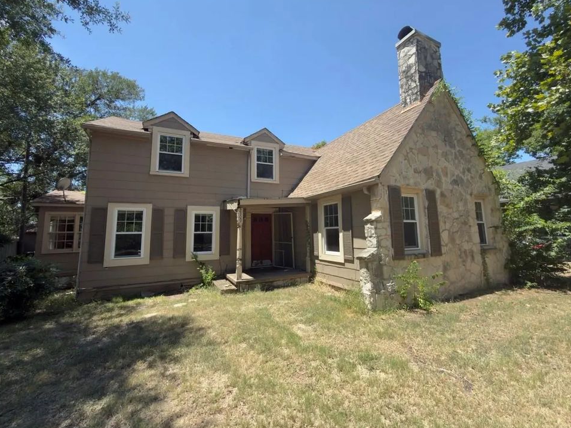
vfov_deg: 81.7
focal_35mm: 15
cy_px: 202
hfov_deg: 98.2
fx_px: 247
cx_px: 283
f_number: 2.2
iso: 16
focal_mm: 2.22
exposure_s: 1/302
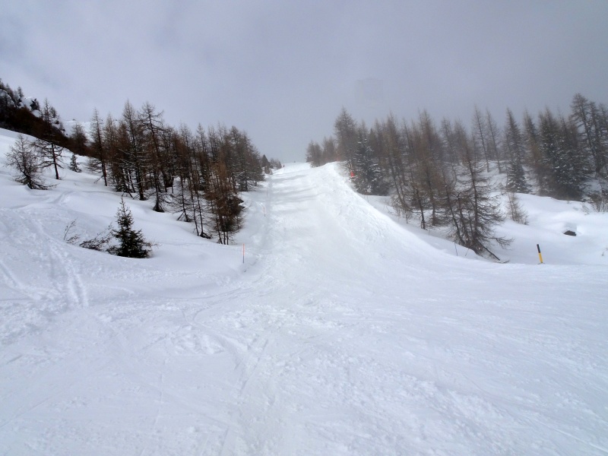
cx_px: 304
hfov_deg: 71.6
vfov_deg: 56.8
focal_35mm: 24
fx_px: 422
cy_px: 228
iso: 80
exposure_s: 1/2000
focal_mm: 4.1
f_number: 5.6
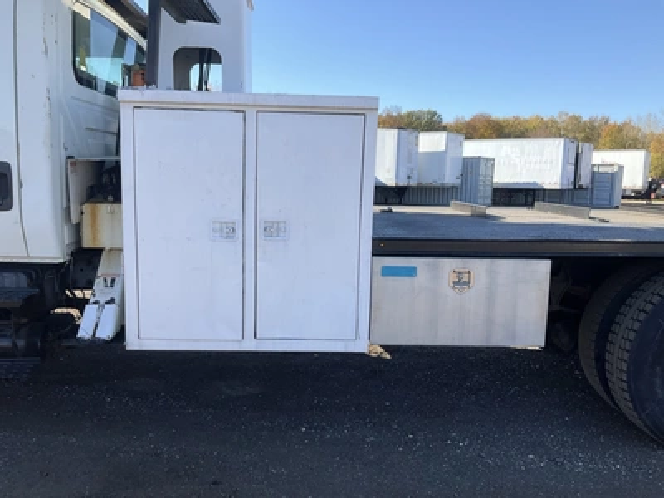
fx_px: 556
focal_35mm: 29
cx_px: 332
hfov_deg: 61.7
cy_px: 249
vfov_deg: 48.2
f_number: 1.8
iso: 25
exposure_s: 1/912
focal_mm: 3
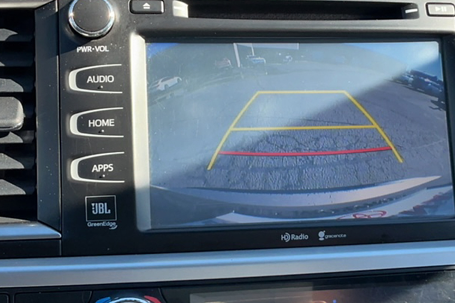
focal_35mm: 49
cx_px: 240
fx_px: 619
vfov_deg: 27.5
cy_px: 153
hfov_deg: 40.3
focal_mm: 3
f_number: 1.8
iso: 40
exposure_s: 1/210
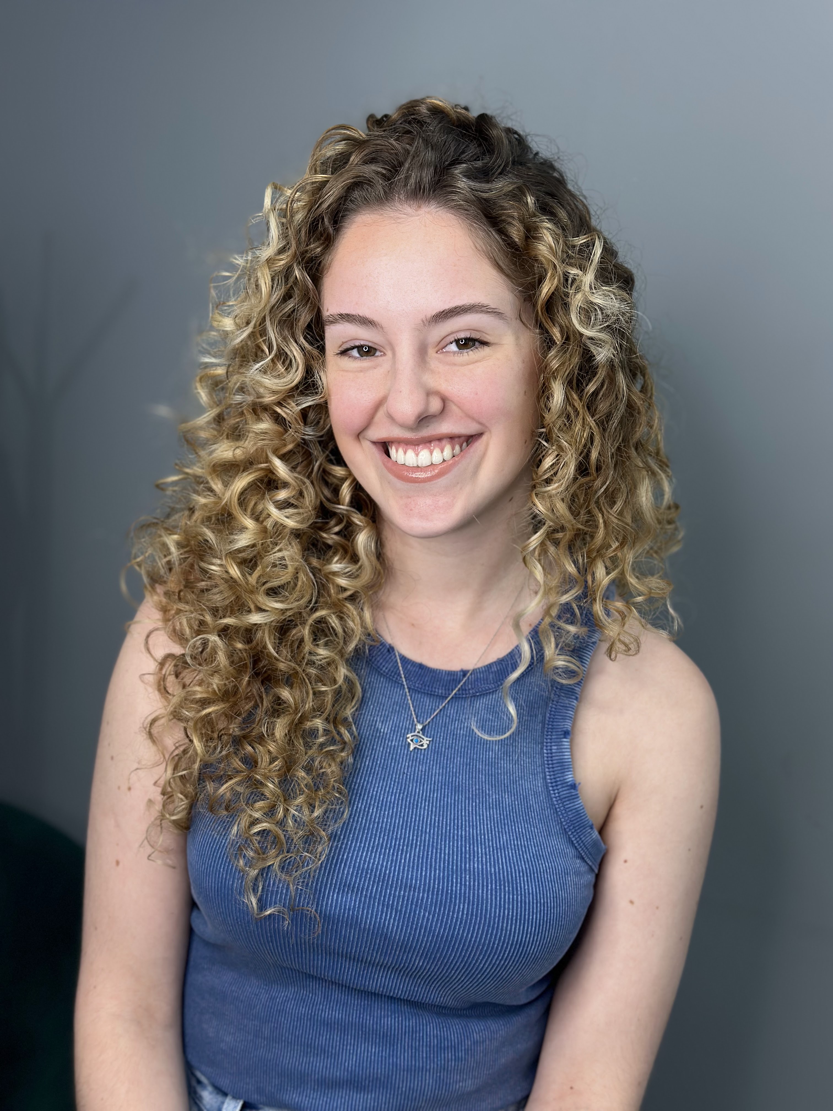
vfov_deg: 39.7
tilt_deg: -6.3
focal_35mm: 48
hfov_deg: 30.3
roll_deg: -3.2
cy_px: 556
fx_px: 1540
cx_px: 416
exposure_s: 1/143
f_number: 1.78
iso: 80
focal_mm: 6.86
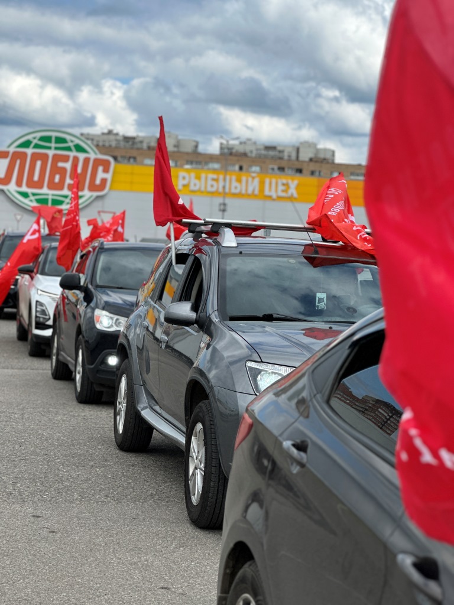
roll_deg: -2.9
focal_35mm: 77
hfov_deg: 19.1
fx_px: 1347
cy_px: 302
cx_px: 227
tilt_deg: -1.7
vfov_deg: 25.3
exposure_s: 1/791
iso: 32
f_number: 2.8
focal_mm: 9
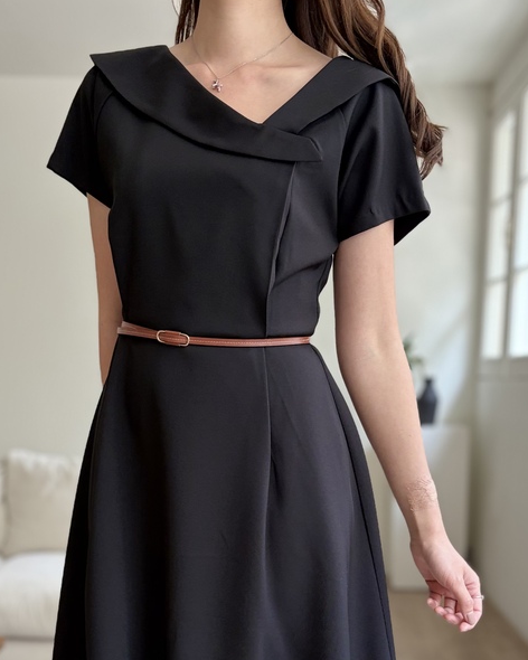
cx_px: 281
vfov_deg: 41.3
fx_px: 840
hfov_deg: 34.9
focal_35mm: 43
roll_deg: -1.3
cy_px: 513
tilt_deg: -7.8
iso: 125
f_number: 1.6
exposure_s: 1/89
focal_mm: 5.96
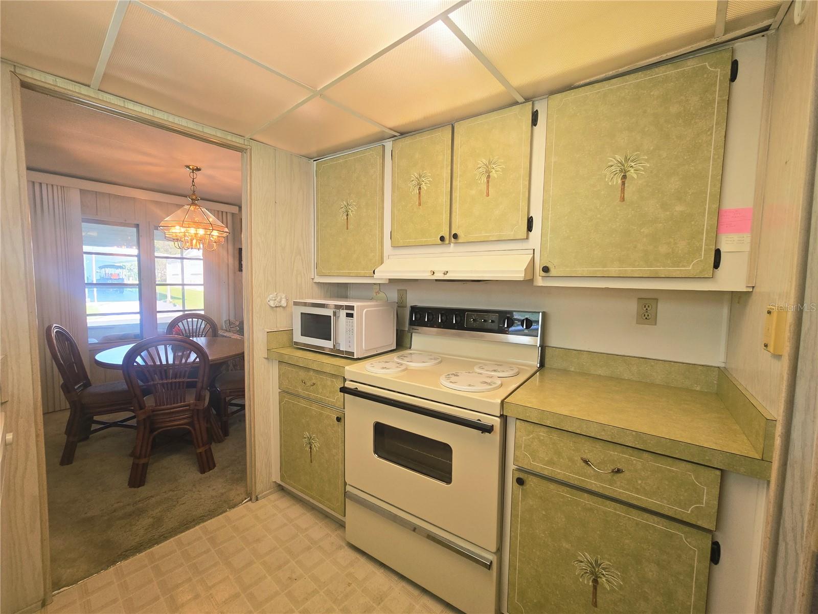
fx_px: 307
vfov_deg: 89.9
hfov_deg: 106.2
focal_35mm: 13
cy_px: 307
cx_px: 409
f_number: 2.2
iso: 80
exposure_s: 1/60
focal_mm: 2.2
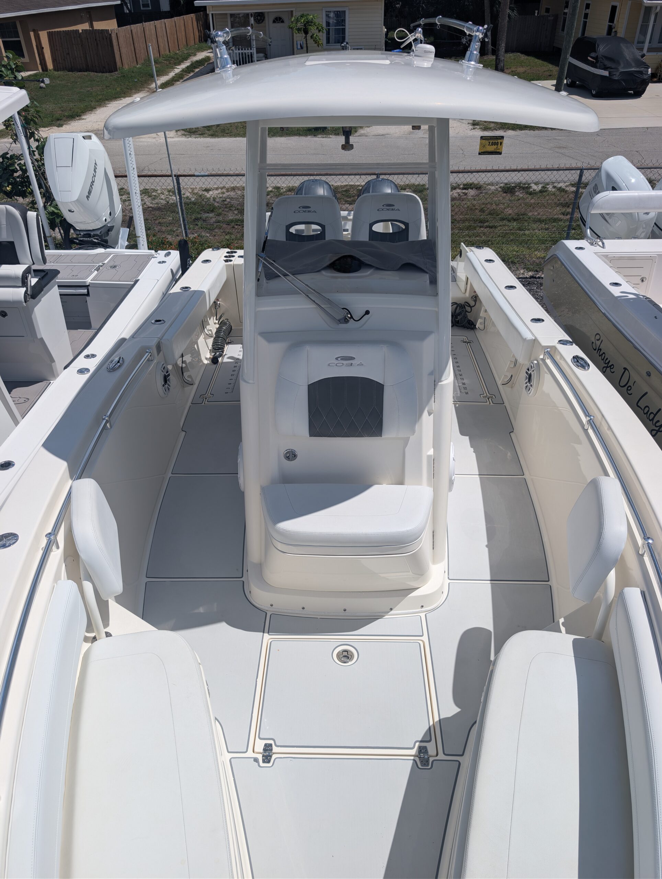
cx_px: 331
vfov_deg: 71.5
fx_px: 610
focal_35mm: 24
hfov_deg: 56.9
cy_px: 440
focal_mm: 6.9
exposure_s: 1/2232
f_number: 1.68
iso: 20
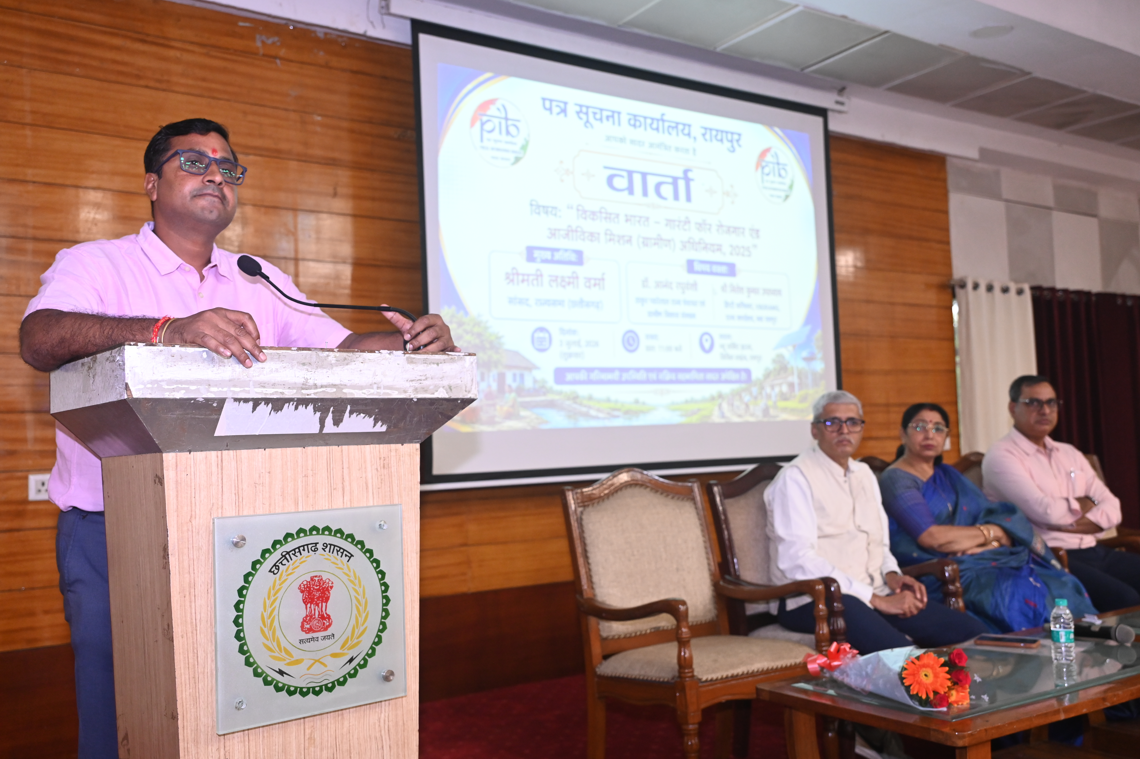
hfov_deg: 59.5
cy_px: 380
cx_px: 570
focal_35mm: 32
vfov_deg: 41.7
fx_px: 997
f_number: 4
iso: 2200
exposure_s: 1/125
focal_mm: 31.5
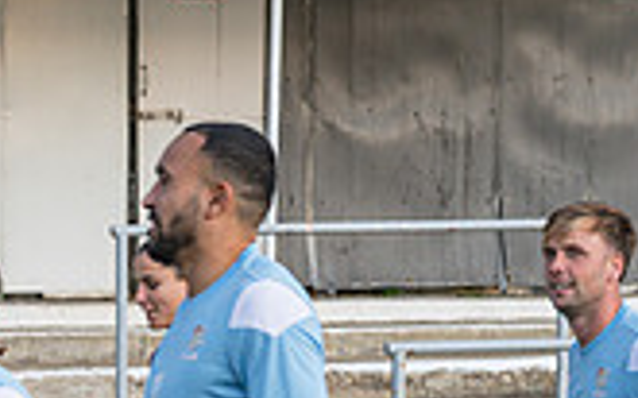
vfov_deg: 5.3
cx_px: -240
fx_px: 4224
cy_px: 767
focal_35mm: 243
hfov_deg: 8.5
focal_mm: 54
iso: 250
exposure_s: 1/400
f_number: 4
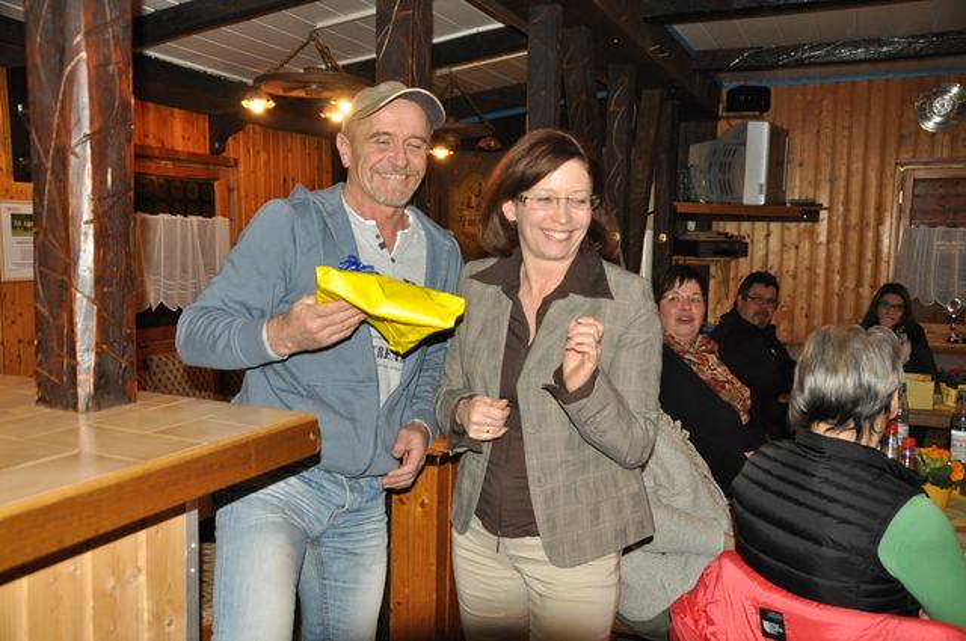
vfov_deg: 39.9
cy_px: 320
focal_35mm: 33
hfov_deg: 57.3
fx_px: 884
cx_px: 483
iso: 800
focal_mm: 22
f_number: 3.5
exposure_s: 1/60
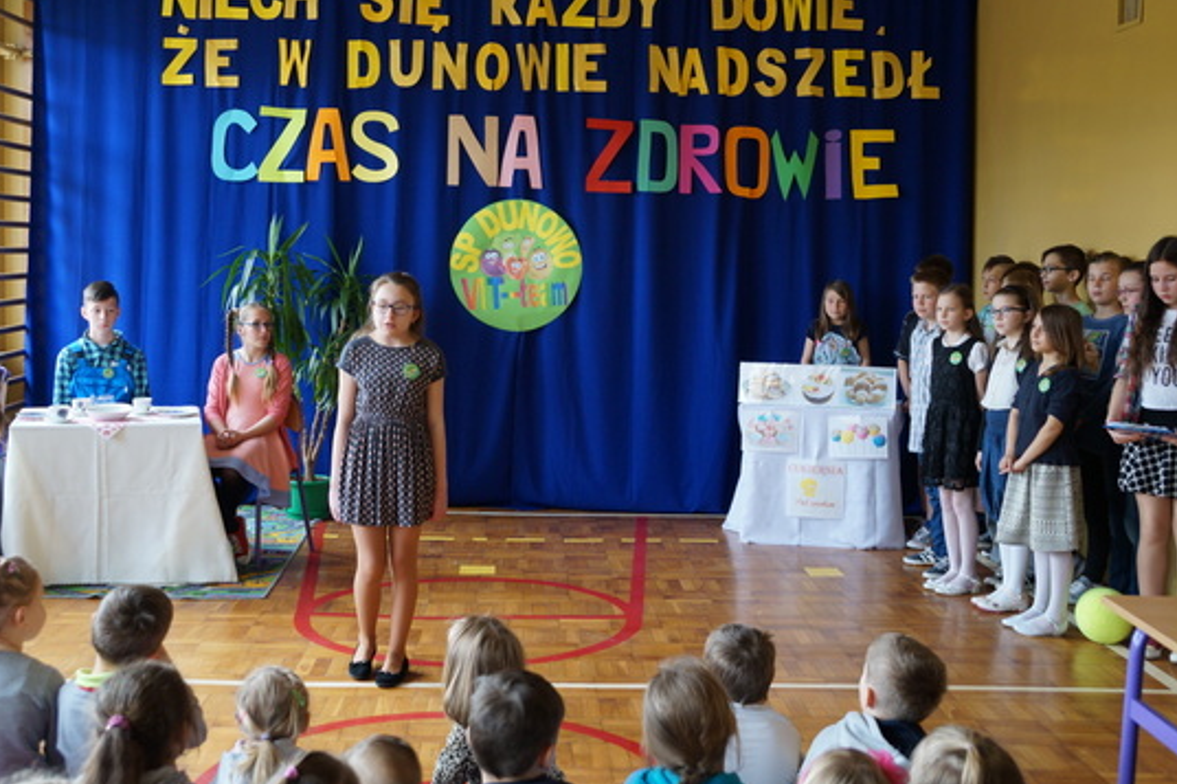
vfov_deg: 31.1
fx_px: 1405
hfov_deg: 45.4
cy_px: 318
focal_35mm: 43
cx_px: 551
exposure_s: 1/60
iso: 320
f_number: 4
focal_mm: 24
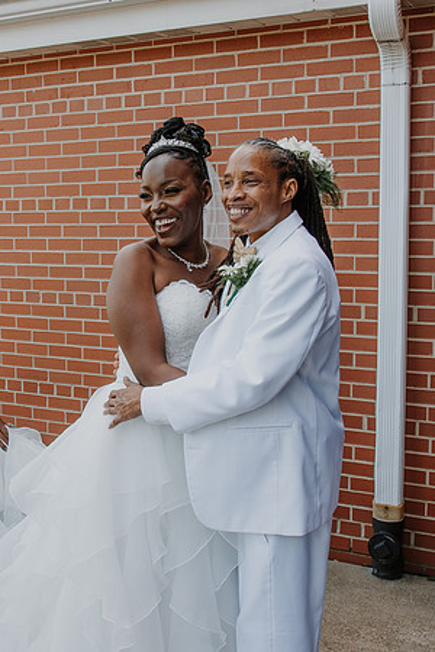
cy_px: 290
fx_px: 844
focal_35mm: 47
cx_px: 119
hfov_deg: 28.6
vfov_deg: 42.2
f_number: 7.1
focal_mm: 28
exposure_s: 1/200
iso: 400
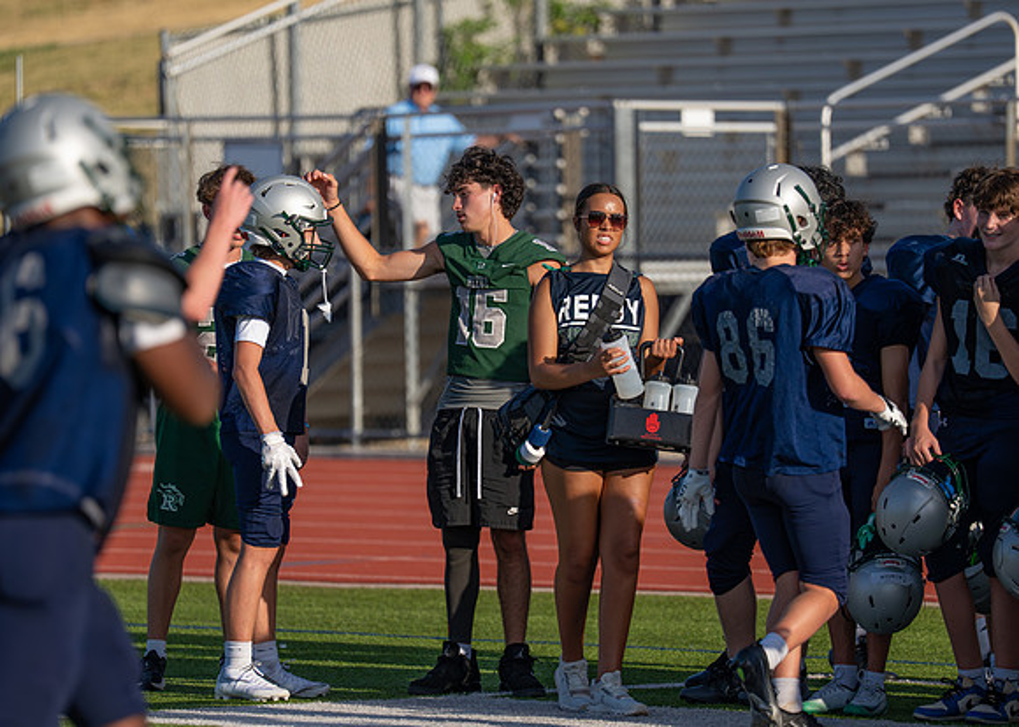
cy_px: 349
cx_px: 527
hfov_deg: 7.5
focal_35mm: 268
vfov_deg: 5.4
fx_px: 7761
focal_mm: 194
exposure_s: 1/4000
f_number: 2.8
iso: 250
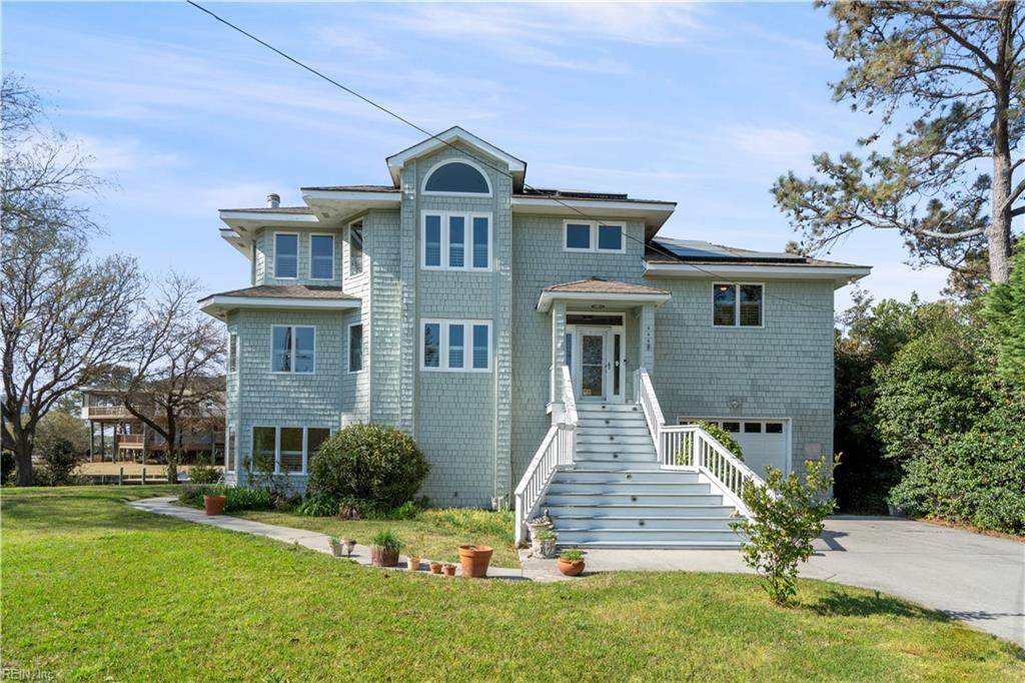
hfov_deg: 84.0
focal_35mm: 20
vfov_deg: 61.9
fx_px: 569
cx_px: 512
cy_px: 342
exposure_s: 1/80
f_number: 9
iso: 125
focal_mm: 20
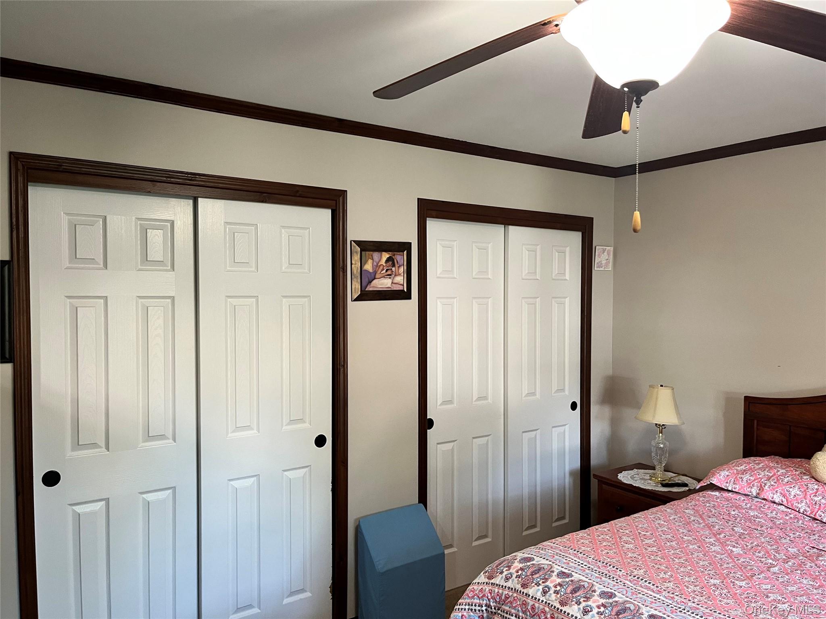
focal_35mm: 26
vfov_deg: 53.1
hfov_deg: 67.3
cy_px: 310
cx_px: 413
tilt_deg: -0.9
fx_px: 620
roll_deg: -0.3
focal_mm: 5.1
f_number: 1.6
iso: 200
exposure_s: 1/60
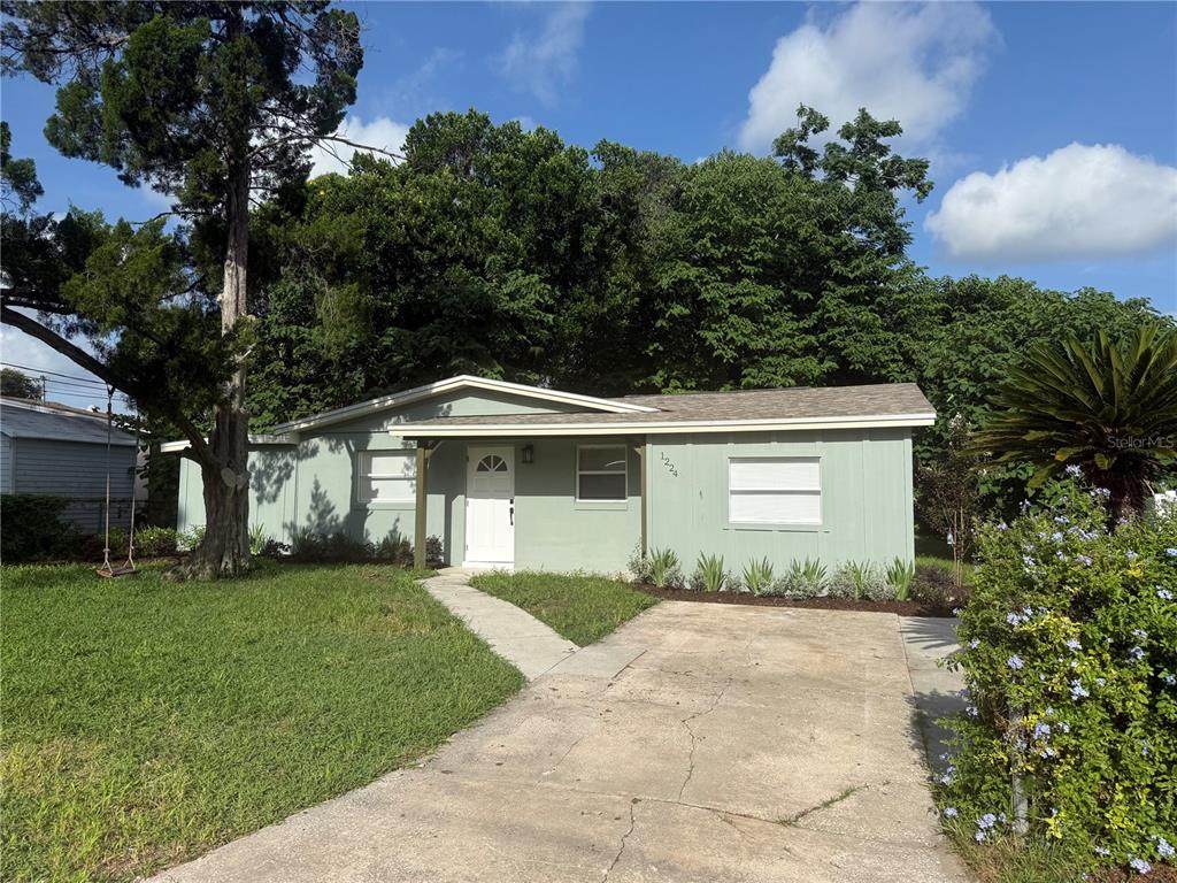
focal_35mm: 24
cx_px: 588
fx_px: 816
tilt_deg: +4.0
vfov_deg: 56.8
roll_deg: -0.3
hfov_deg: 71.6
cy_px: 442
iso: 80
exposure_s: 1/5714
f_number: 1.78
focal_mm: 6.76
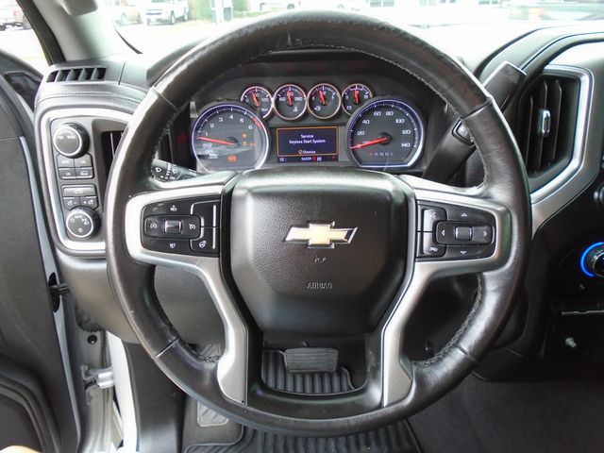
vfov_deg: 53.1
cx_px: 302
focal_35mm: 26
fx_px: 454
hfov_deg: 67.3
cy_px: 226
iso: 320
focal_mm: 4.6
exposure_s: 1/60
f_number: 3.2
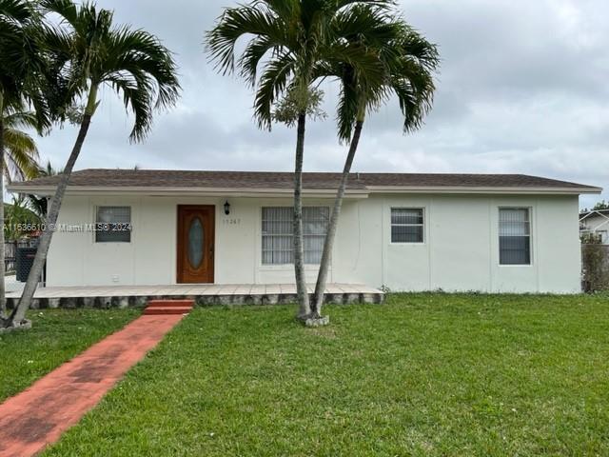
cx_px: 304
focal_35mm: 26
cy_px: 228
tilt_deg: +2.2
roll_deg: +0.0
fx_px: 457
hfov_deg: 67.3
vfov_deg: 53.1
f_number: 1.6
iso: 50
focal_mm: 5.1
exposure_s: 1/4484
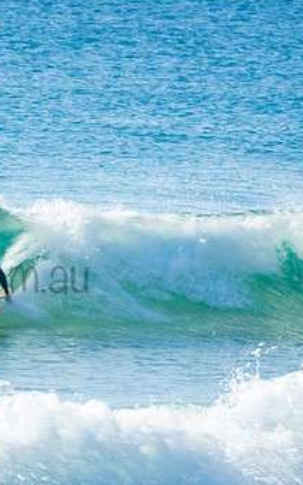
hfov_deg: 1.3
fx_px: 13677
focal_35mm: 1036
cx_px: -61
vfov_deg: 2.0
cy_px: 260
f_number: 18
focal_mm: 400
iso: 100
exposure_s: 1/50
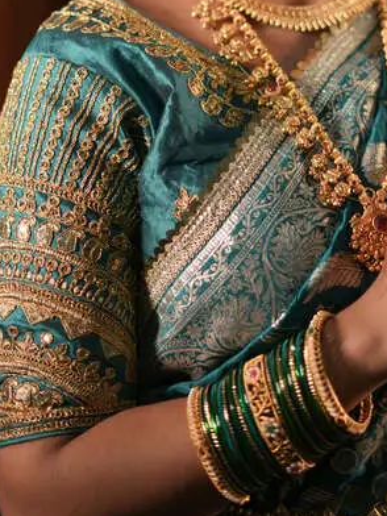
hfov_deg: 15.0
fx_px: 1461
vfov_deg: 19.7
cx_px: 285
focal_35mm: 98
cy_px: 70
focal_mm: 50
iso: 640
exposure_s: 1/640
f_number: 1.8
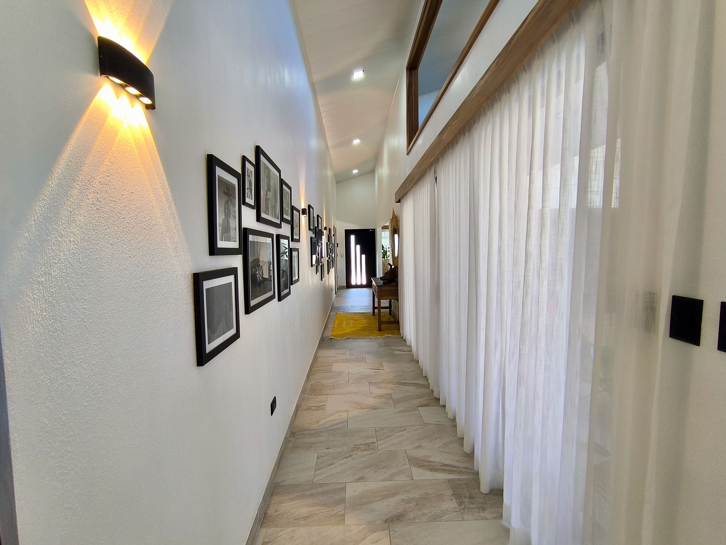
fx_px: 336
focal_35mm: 16
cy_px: 272
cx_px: 363
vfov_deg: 78.1
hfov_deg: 94.5
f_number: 2.2
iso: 50
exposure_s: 1/50.1
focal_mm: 1.65
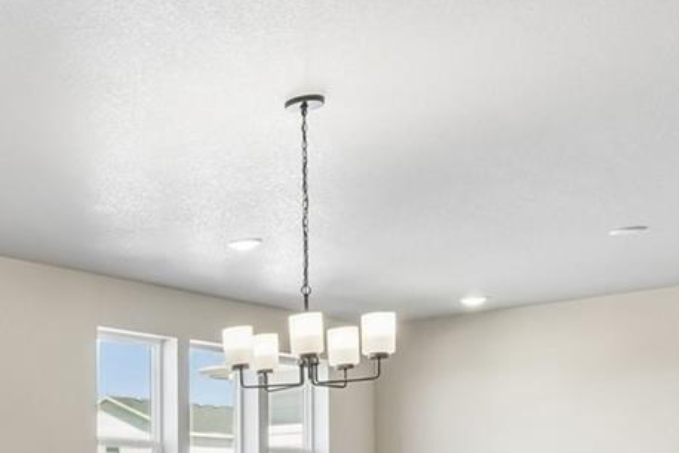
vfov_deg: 23.7
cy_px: 517
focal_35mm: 53
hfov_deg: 28.1
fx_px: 1000
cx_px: -282
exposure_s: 1/15
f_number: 8
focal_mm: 10
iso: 800
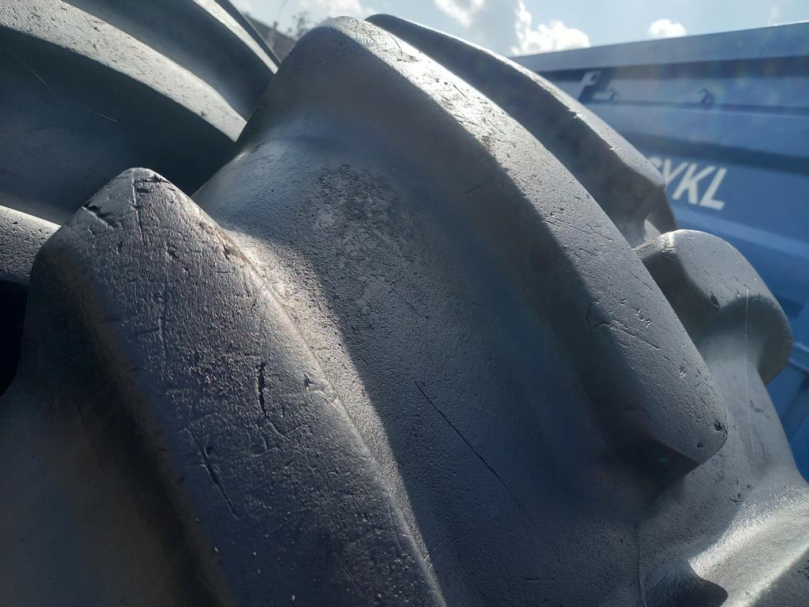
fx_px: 584
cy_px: 304
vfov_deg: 54.9
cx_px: 404
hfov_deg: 69.4
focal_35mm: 25
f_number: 1.8
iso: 50
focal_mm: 4.65
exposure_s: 1/450
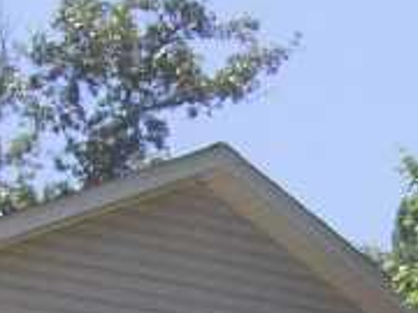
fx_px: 1630
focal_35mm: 135
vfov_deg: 10.7
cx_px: 325
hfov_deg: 14.5
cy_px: 438
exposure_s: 1/862
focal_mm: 8.4
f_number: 4.4
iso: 100
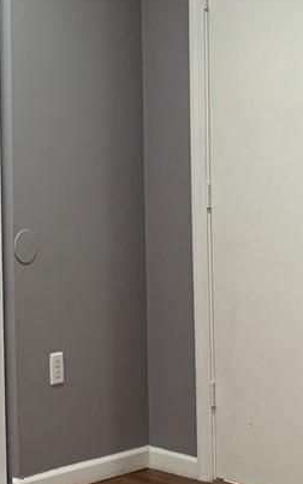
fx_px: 1334
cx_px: -197
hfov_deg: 12.1
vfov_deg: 20.4
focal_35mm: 101
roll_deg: +0.9
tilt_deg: -1.4
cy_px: 98
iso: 200
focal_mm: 6.76
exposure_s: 1/120
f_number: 1.78
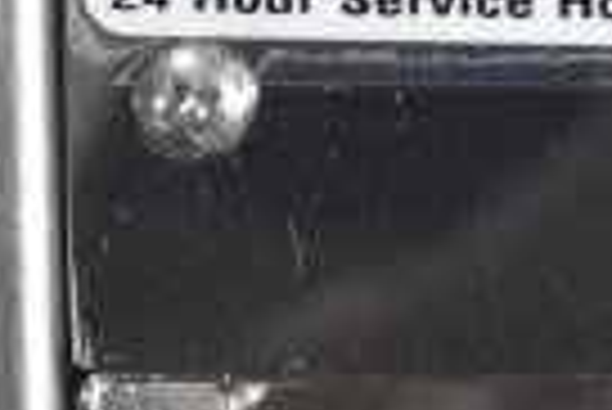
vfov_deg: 3.7
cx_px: 688
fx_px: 6284
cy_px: -439
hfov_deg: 5.6
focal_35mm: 369
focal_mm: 55
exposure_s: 1/320
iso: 6400
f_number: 9
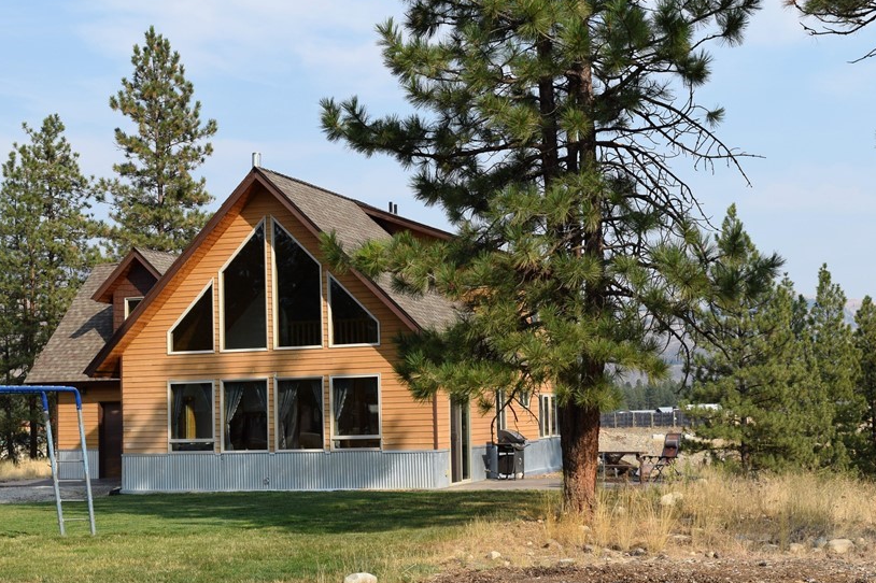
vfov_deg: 24.2
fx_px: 1362
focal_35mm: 56
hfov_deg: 35.7
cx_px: 437
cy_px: 291
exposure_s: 1/400
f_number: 9
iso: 200
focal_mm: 28
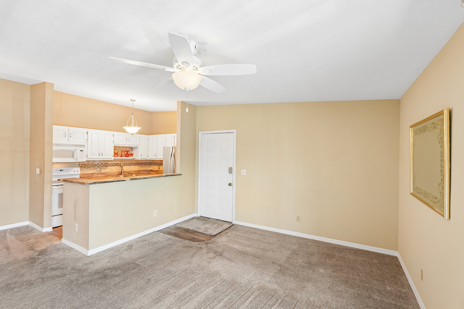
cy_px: 154
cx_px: 232
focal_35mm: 16
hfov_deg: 95.0
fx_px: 213
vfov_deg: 72.0
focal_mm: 16.5
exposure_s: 1/8
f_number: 8
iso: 400
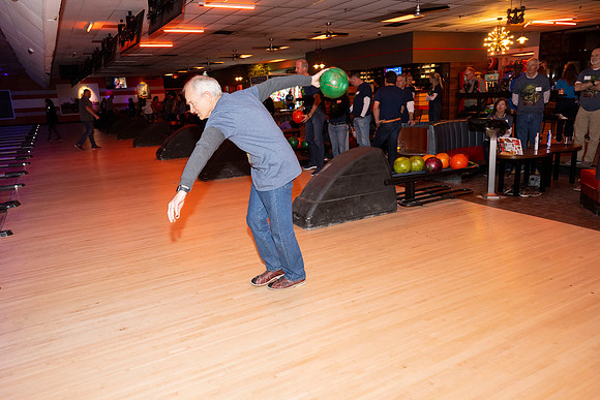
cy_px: 200
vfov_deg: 48.0
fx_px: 450
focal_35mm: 27
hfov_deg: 67.4
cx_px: 300
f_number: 5.6
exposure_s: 1/100
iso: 2000
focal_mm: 27
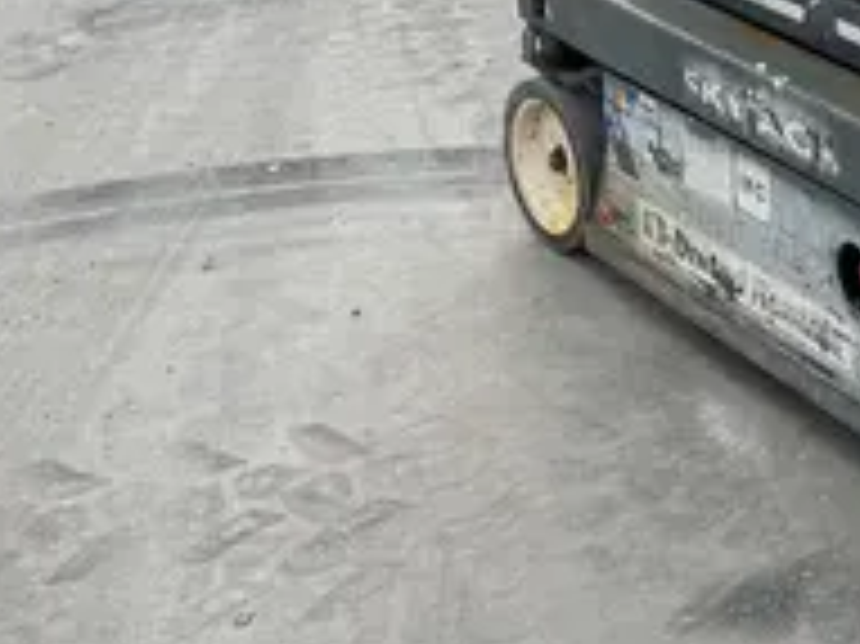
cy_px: -214
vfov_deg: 18.2
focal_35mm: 75
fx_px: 1862
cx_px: 1153
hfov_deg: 22.8
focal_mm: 5.1
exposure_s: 1/1294
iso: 50
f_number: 1.6
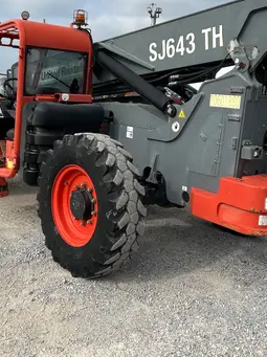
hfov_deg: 34.3
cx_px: 132
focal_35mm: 42
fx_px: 433
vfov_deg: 44.6
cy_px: 143
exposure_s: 1/3460
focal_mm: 5.7
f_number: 1.5
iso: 50
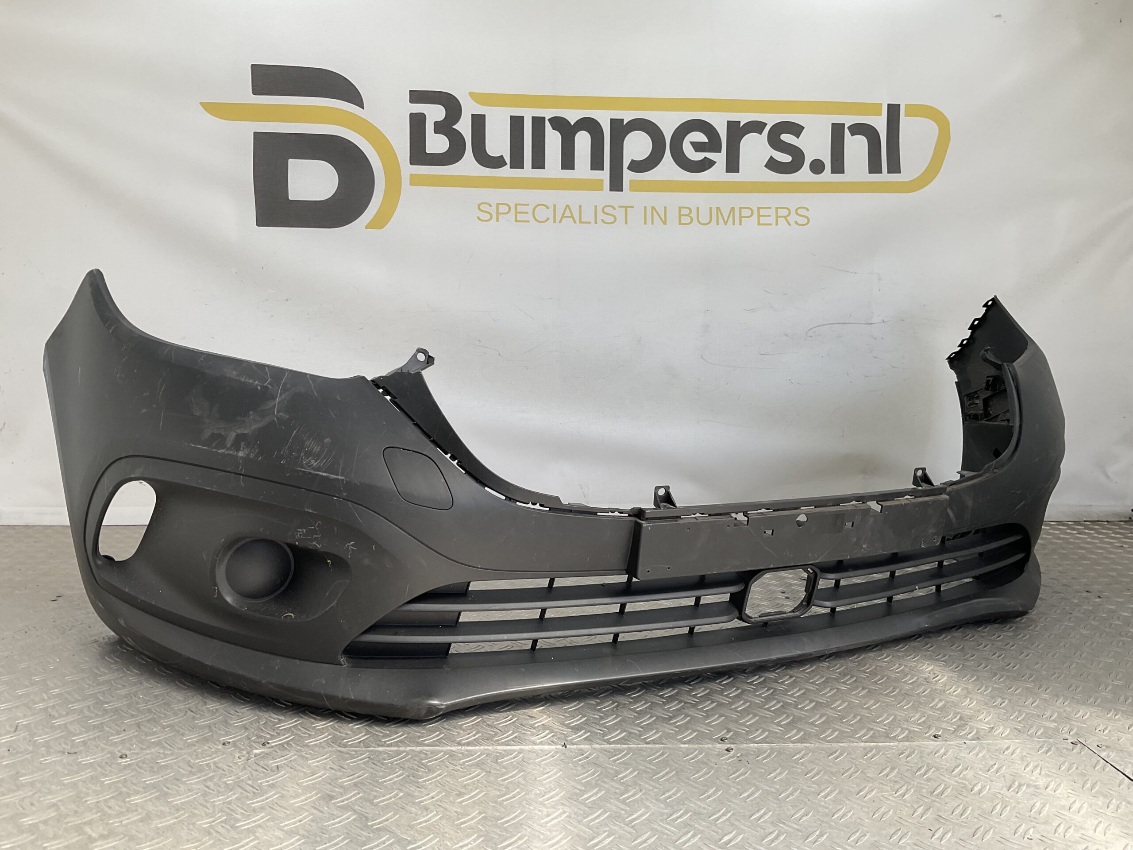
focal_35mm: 29
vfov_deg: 48.2
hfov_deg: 61.7
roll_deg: -0.6
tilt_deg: -7.8
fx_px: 949
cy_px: 425
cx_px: 566
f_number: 1.8
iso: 16
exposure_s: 1/257
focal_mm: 3
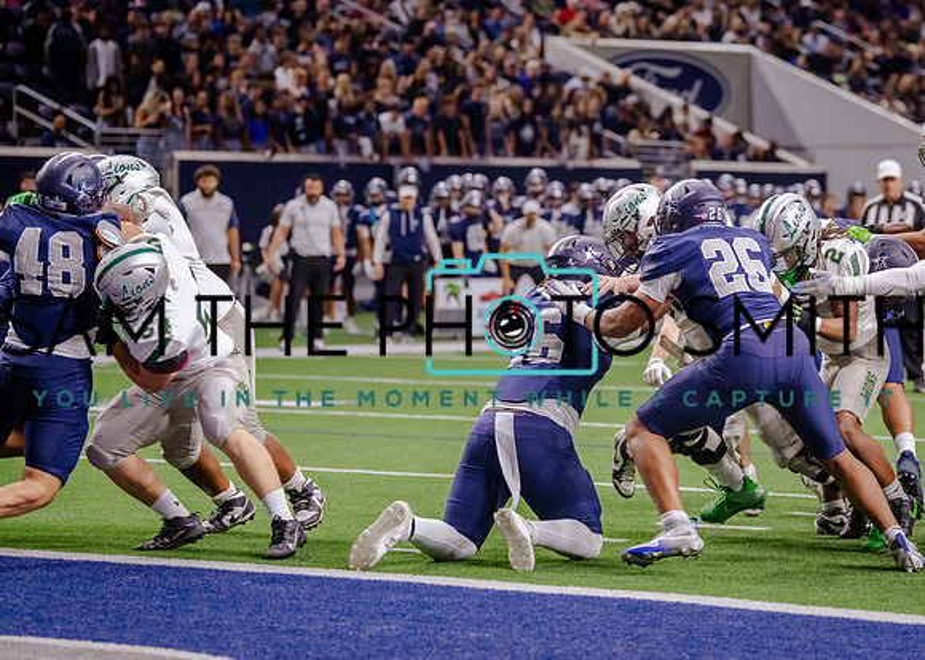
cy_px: 288
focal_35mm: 155
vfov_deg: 9.3
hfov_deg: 12.9
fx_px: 4071
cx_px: 636
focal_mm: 111
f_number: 2.8
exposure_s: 1/1250
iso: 3200
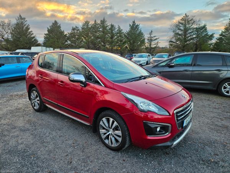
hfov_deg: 73.9
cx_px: 115
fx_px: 153
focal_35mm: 23
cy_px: 86
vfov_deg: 58.9
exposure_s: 1/180
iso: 40
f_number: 1.8
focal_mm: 5.4
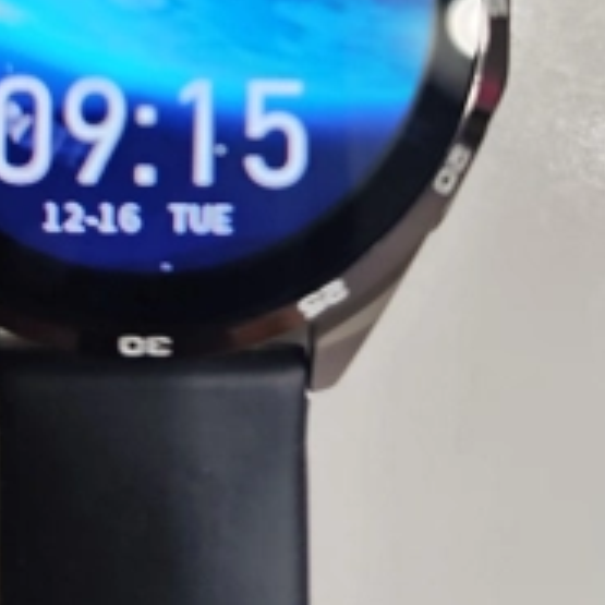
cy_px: 23
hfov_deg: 38.1
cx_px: 232
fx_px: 870
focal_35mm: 44
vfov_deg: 35.3
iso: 250
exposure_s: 1/50
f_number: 1.65
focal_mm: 6.19
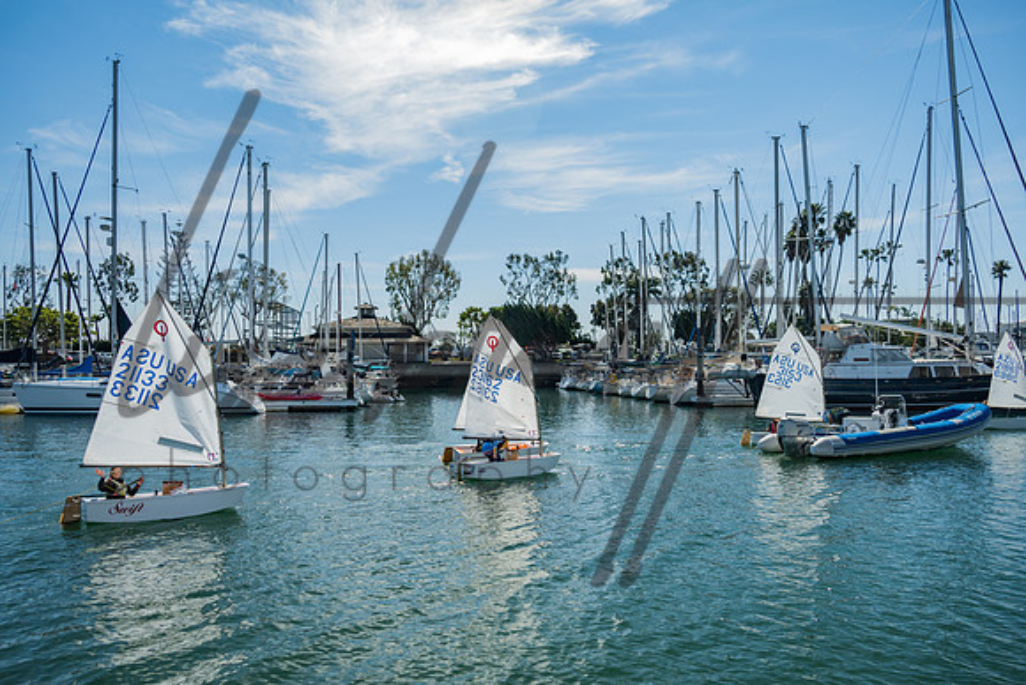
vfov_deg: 41.4
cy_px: 378
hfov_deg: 59.1
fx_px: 904
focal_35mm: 32
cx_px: 513
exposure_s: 1/400
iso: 100
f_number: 4.2
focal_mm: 27
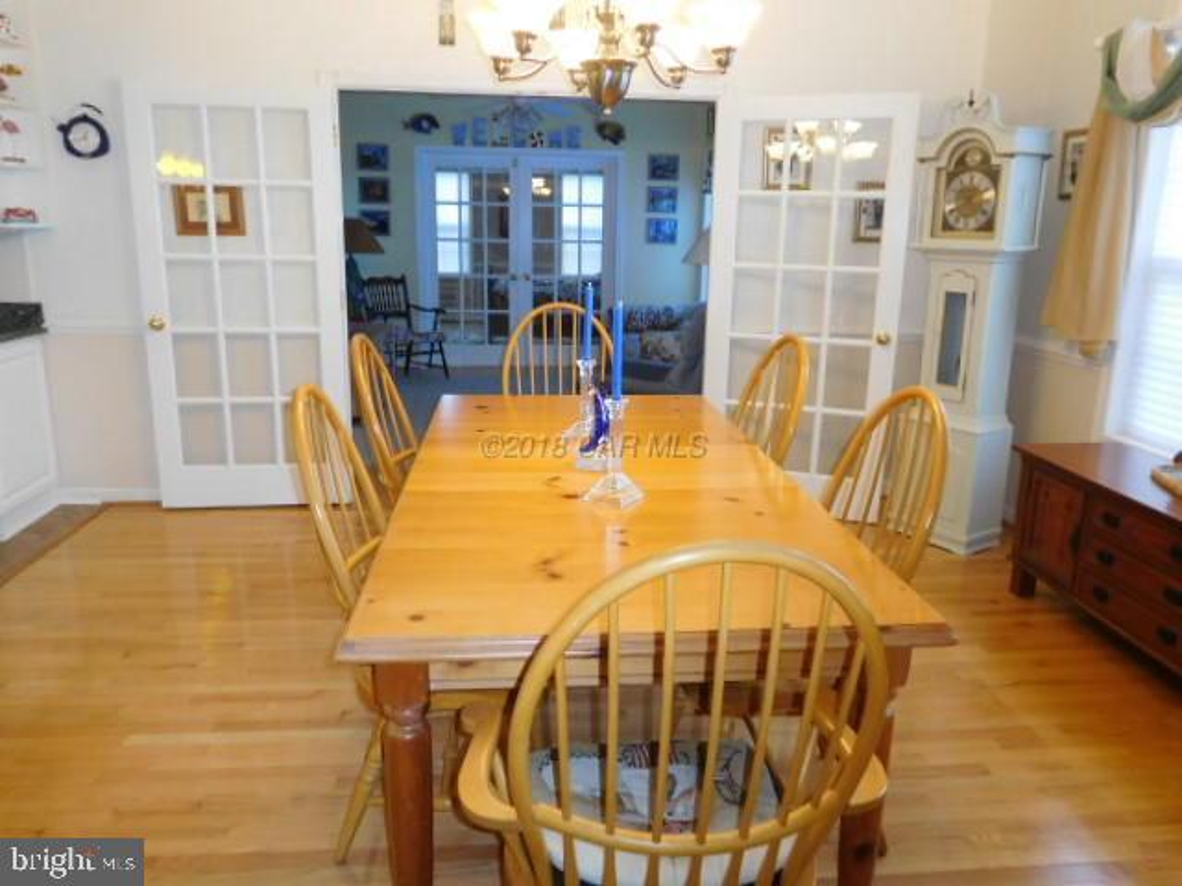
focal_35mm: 25
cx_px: 591
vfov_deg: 54.9
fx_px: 854
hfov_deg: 69.4
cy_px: 443
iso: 400
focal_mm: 4.5
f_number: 3.4
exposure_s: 1/30
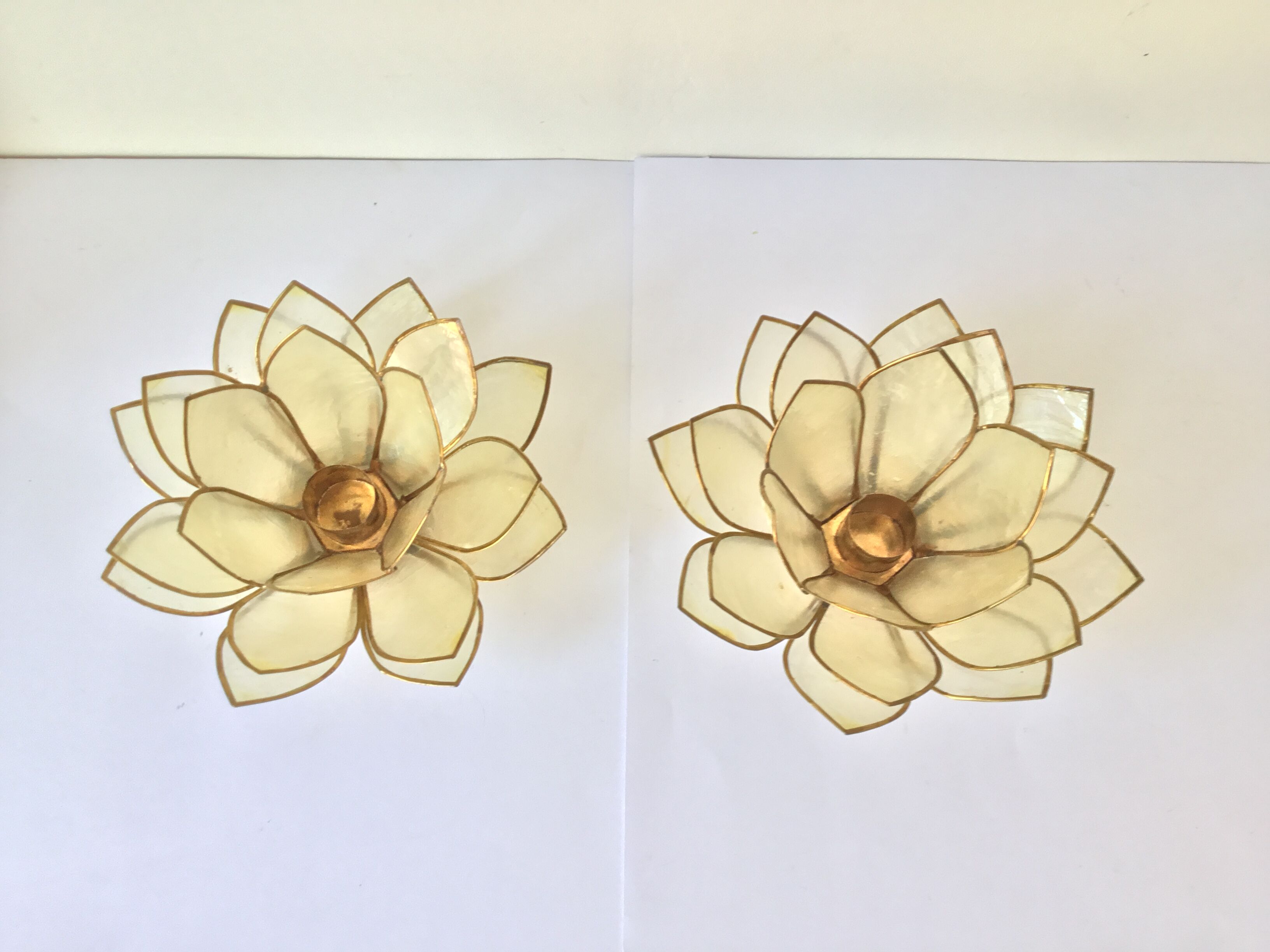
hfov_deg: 58.4
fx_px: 1137
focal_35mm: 31
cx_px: 635
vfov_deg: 45.4
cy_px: 476
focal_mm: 3.3
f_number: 2.4
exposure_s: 1/33
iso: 32
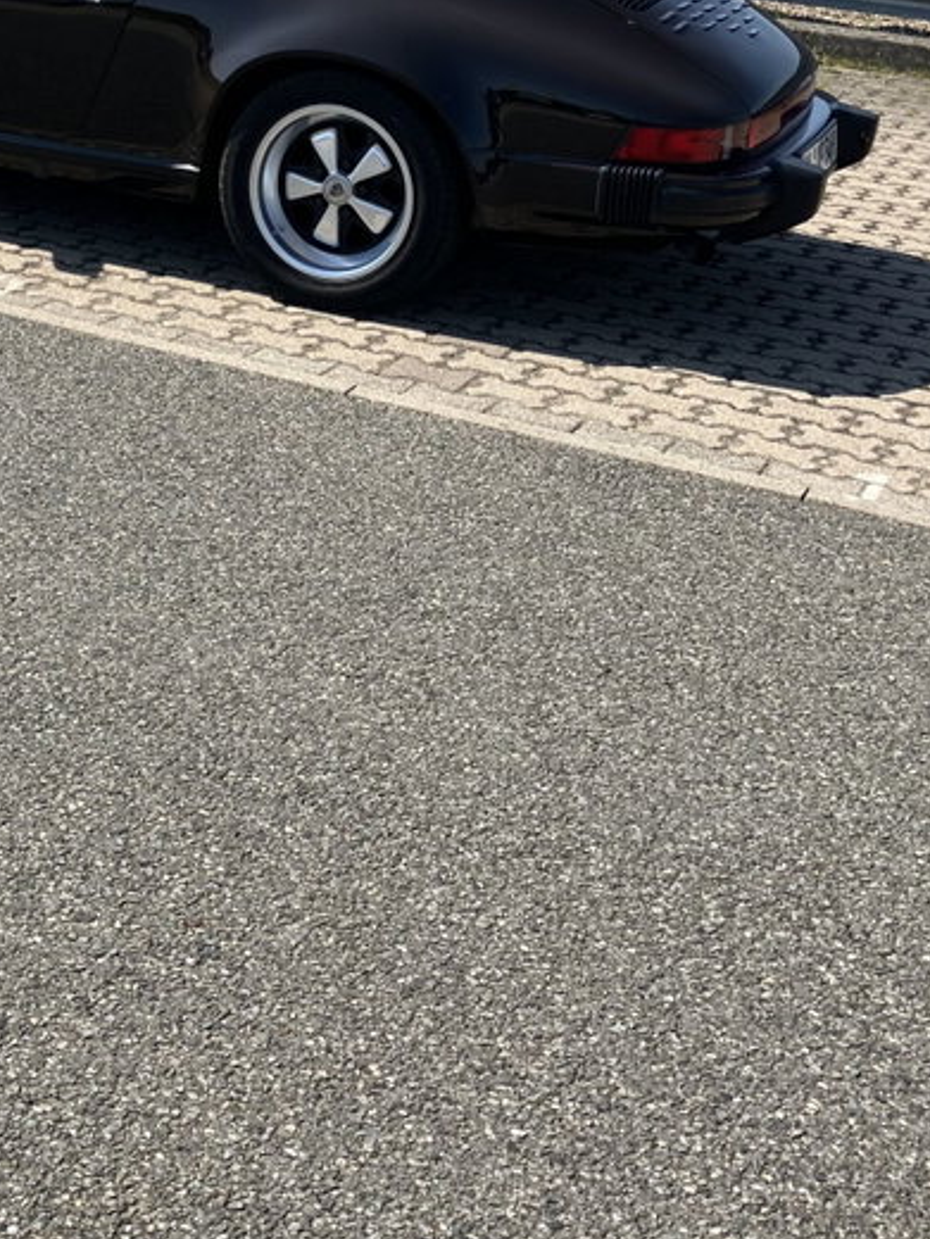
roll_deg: -1.8
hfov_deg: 26.0
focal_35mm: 55
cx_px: 152
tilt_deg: -20.8
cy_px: 414
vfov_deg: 34.6
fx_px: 1969
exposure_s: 1/1517
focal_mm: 3.99
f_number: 1.8
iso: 32
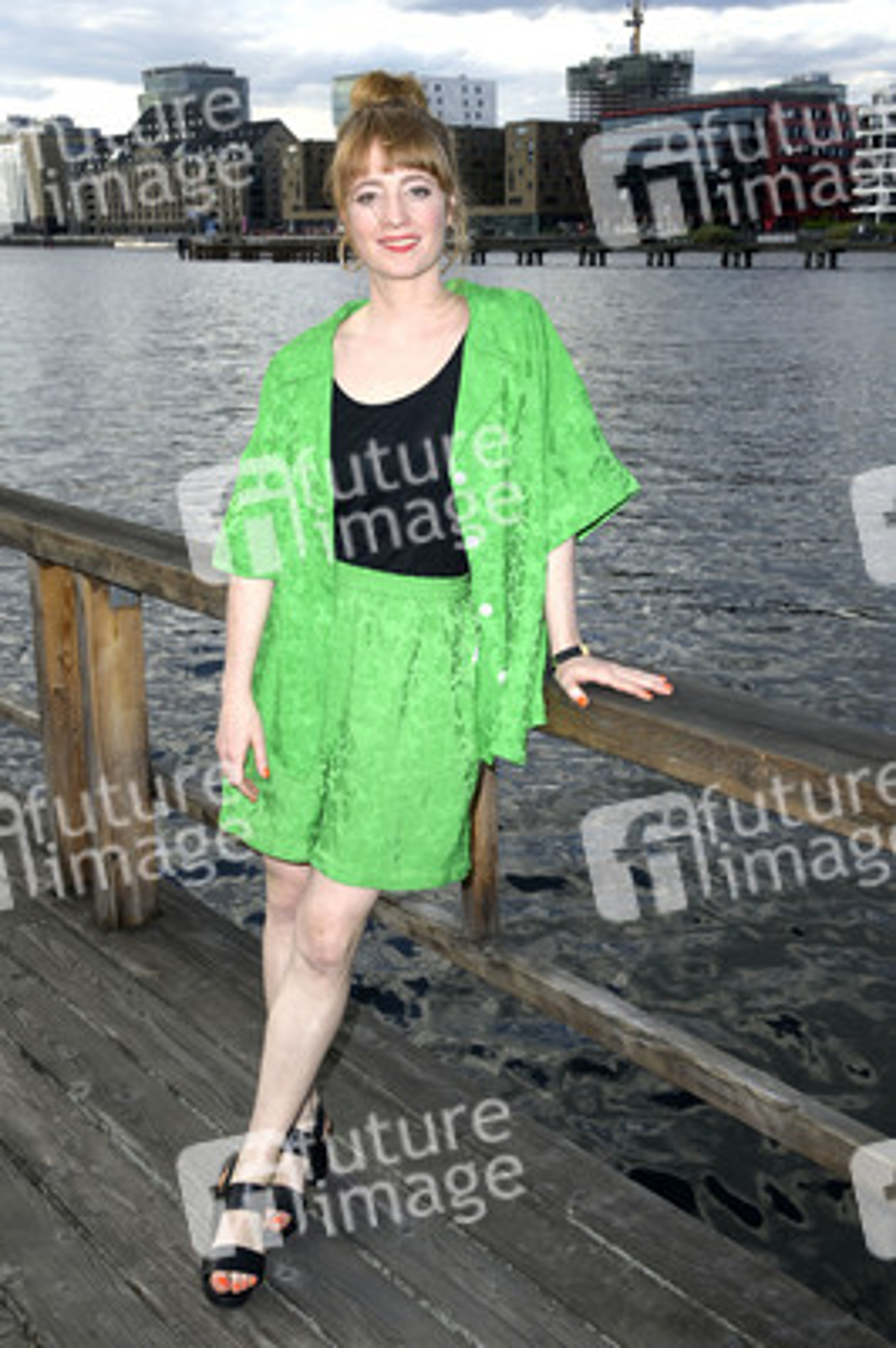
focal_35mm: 40
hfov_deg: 33.3
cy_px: 674
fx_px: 1496
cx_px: 448
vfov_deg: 48.5
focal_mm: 40
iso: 200
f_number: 11
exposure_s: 1/250
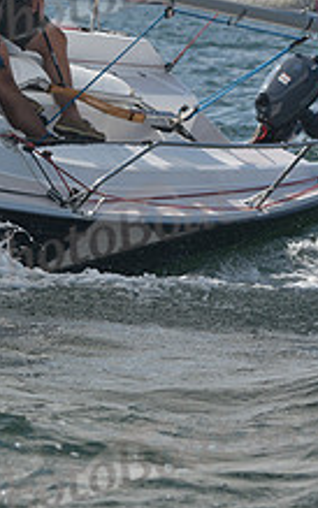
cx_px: -149
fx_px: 3437
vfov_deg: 8.5
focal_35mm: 248
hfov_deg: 5.3
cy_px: 143
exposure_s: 1/1000
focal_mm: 92
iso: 250
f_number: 6.3
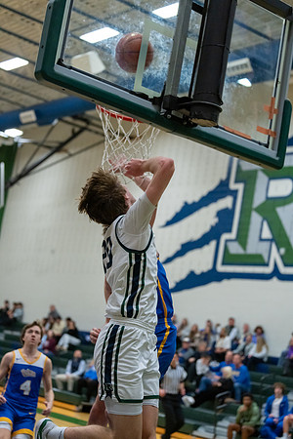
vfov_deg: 28.8
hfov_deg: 19.5
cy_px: 220
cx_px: 146
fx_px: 855
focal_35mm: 70
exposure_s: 1/1000
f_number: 2.8
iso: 5000
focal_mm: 70
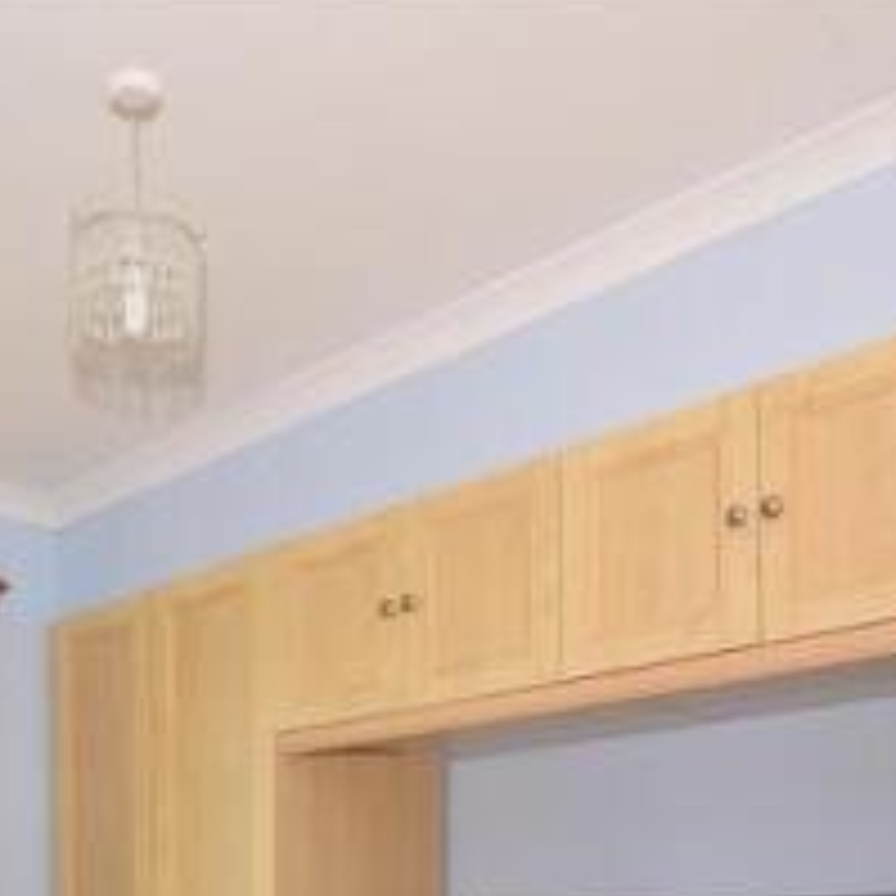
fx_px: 1230
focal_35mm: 42
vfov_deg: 35.0
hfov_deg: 38.8
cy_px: 961
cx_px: 207
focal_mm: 10
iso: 200
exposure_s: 1/80
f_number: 5
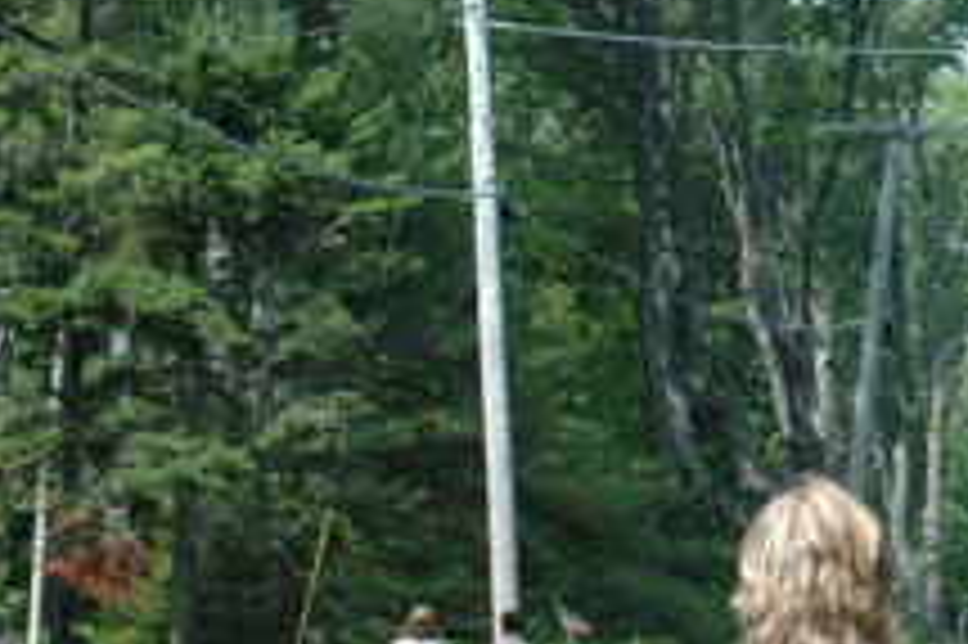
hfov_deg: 6.6
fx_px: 8410
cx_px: -81
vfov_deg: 4.4
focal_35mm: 313
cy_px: 669
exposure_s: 1/250
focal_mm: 70
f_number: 8
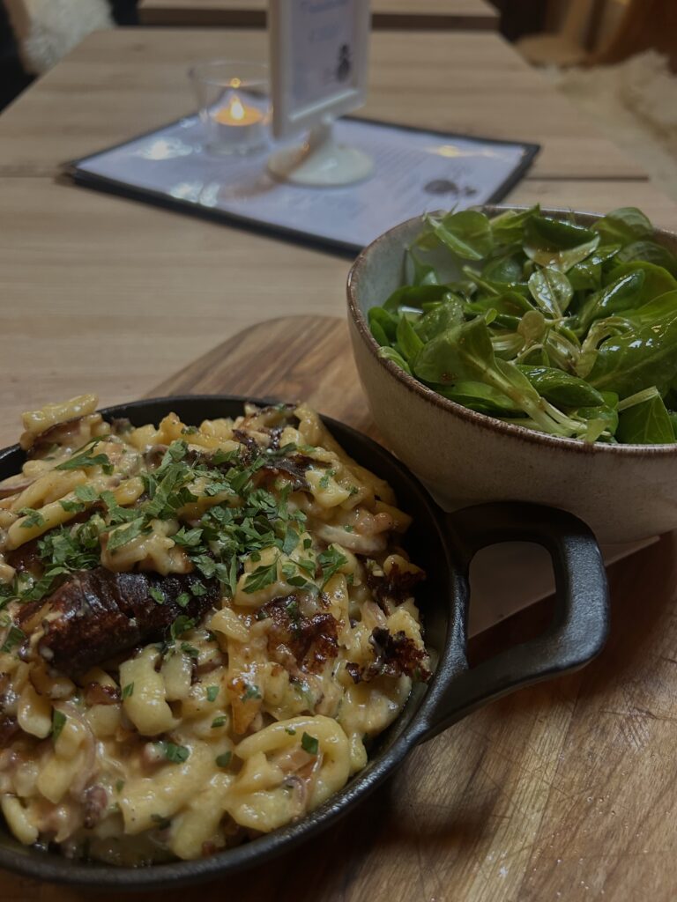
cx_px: 338
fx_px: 678
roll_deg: -3.2
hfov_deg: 53.1
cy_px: 451
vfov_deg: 67.3
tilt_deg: -41.4
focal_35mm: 26
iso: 320
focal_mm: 5.7
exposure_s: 1/50
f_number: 1.5
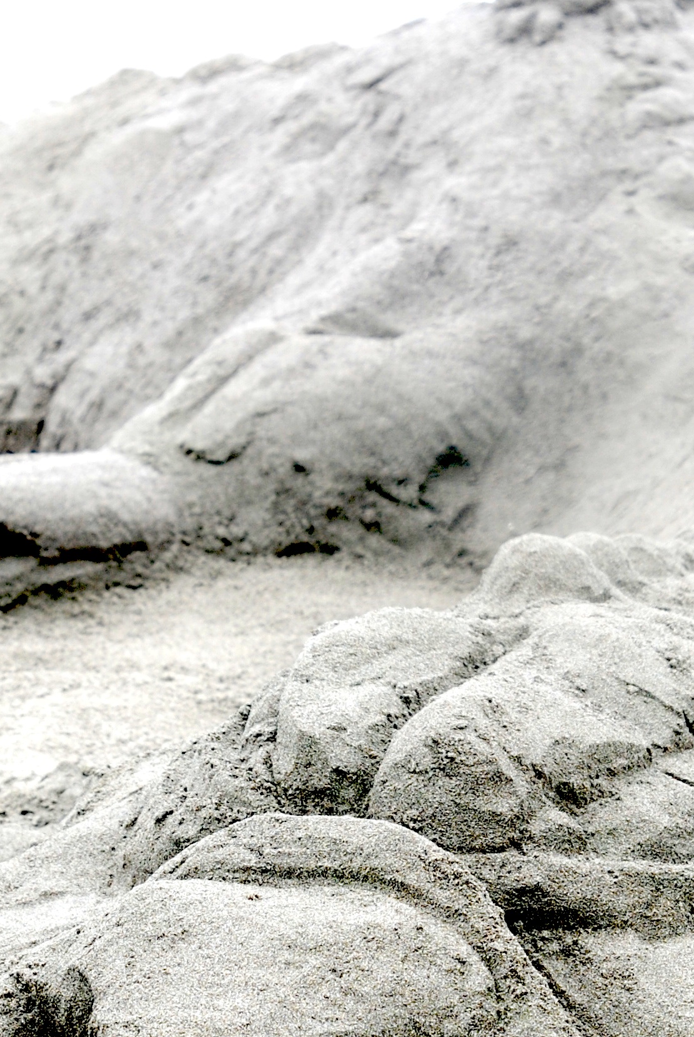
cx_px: 455
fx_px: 3228
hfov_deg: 12.3
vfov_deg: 18.1
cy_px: 765
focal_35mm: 112
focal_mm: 32
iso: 100
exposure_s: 1/160
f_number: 6.3
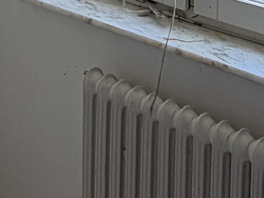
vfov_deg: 12.0
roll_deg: -0.1
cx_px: -179
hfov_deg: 16.0
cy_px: -219
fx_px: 824
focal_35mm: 108
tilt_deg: -1.6
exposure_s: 1/121
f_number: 2.2
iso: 80
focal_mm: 2.22
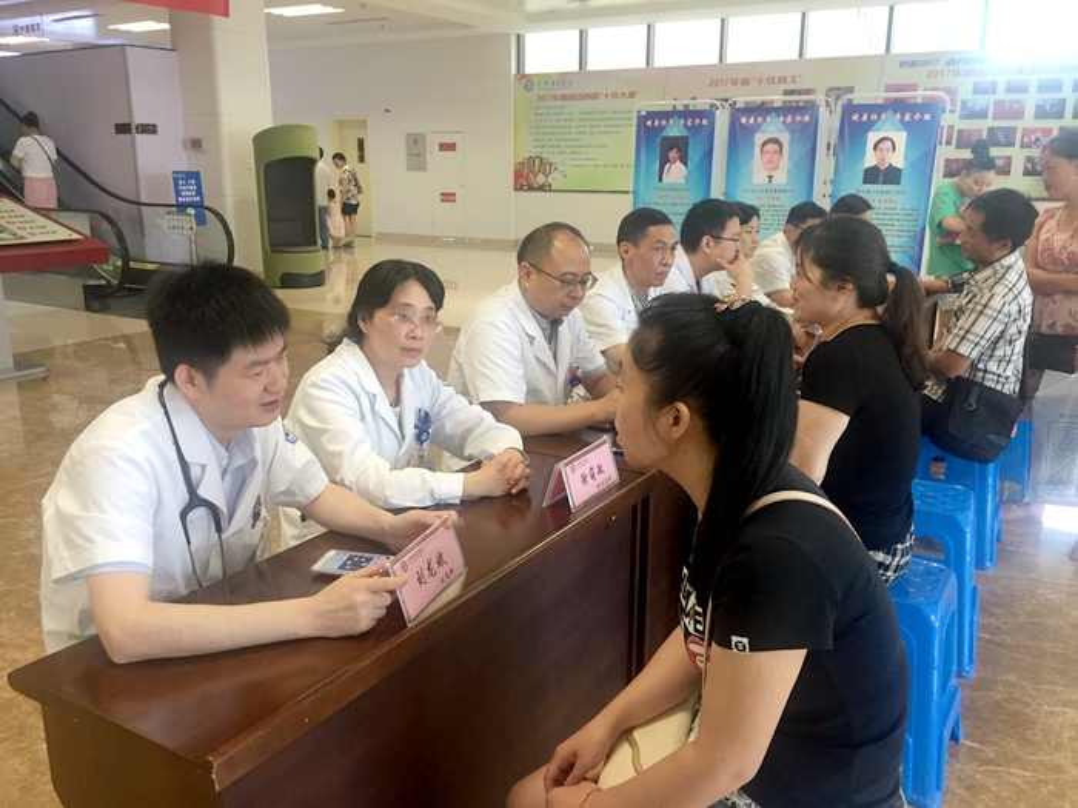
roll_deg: -0.5
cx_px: 539
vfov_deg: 48.2
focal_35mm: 29
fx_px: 903
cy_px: 404
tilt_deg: -15.1
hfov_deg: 61.7
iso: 160
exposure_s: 1/33
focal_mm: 4.15
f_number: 2.2
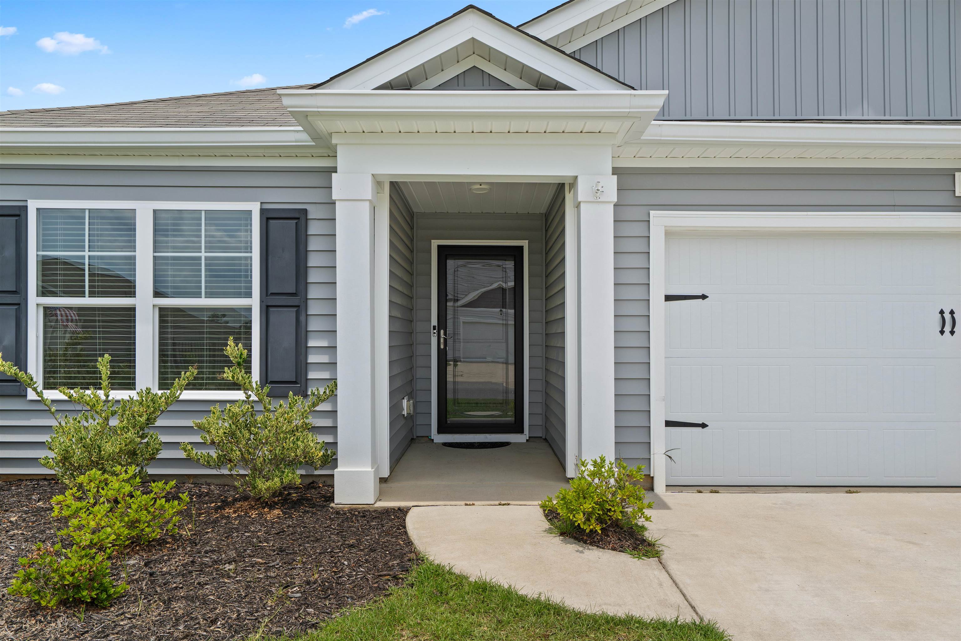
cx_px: 480
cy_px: 320
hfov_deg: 71.5
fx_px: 667
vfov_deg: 51.3
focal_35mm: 25
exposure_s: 1/250
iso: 160
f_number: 8
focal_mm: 25
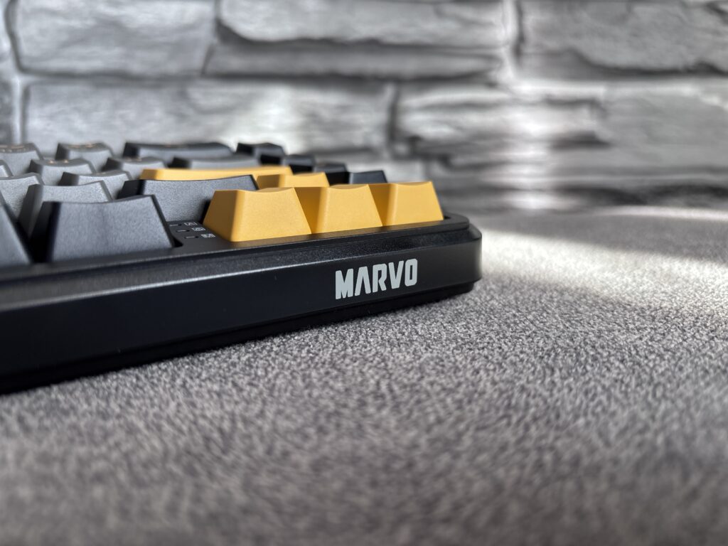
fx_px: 547
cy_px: 273
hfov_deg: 67.3
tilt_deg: -12.5
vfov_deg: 53.1
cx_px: 364
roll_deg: +0.5
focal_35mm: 26
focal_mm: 5.96
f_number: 1.6
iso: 100
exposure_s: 1/121
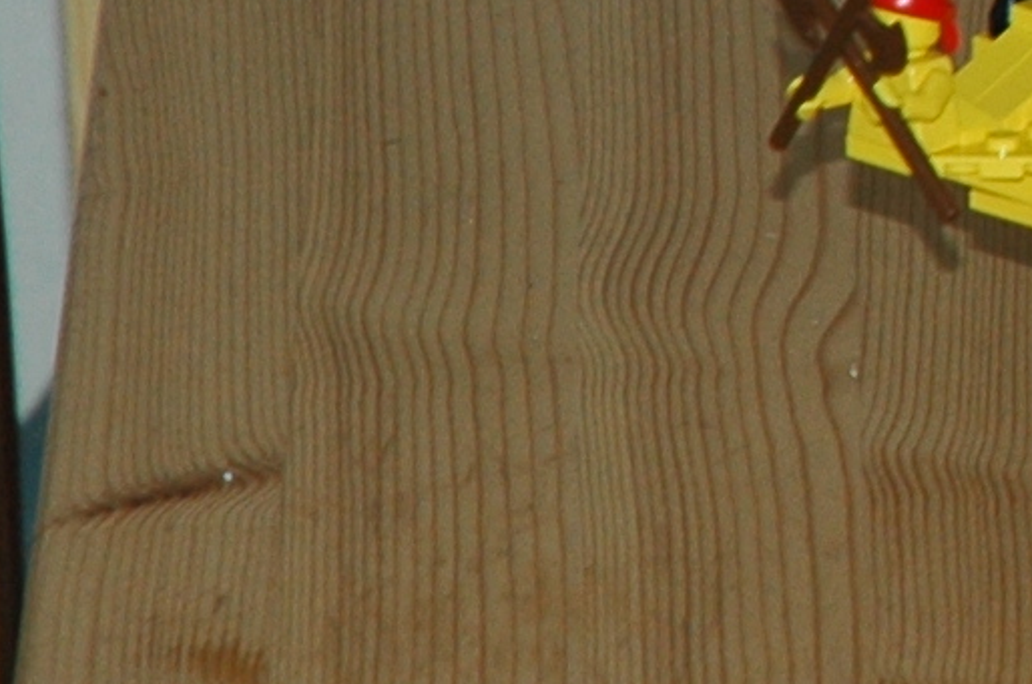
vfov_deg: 2.2
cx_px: 2696
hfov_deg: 3.3
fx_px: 17602
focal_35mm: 615
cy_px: -1011
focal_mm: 70
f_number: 7.1
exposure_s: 1/125
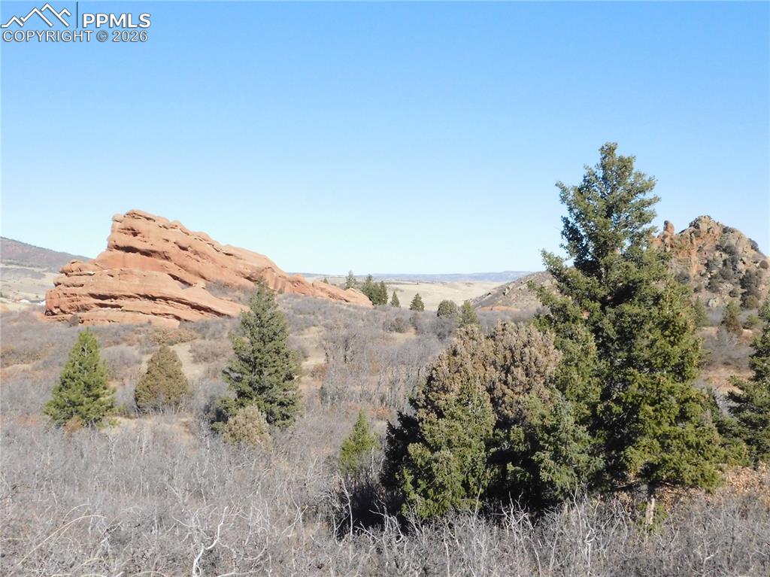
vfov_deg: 32.2
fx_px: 1001
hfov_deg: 42.1
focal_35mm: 45
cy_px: 288
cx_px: 385
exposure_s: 1/1500
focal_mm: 8
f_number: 7.4
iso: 800
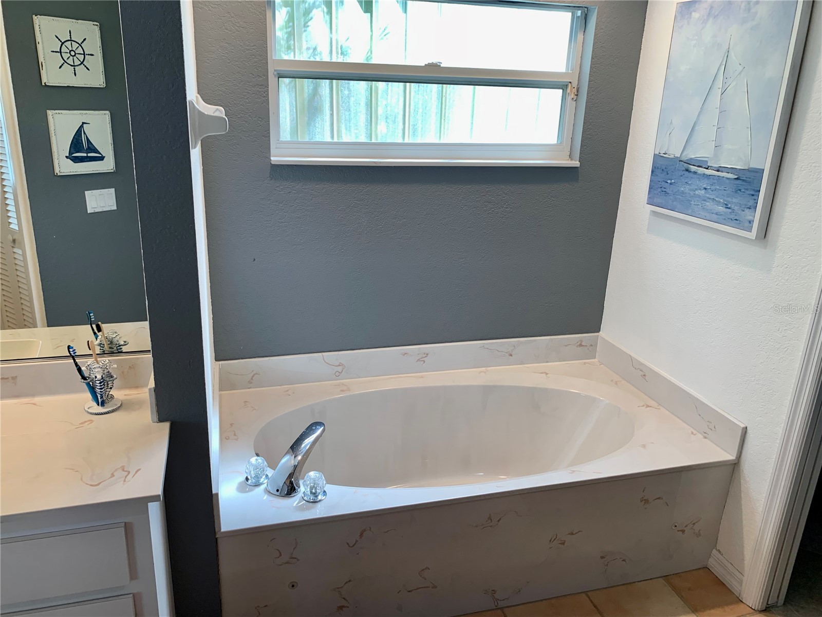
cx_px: 411
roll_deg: -1.1
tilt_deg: -19.2
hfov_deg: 67.3
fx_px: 617
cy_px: 308
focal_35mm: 26
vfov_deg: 53.1
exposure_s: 1/120
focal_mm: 4.25
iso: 50
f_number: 1.8
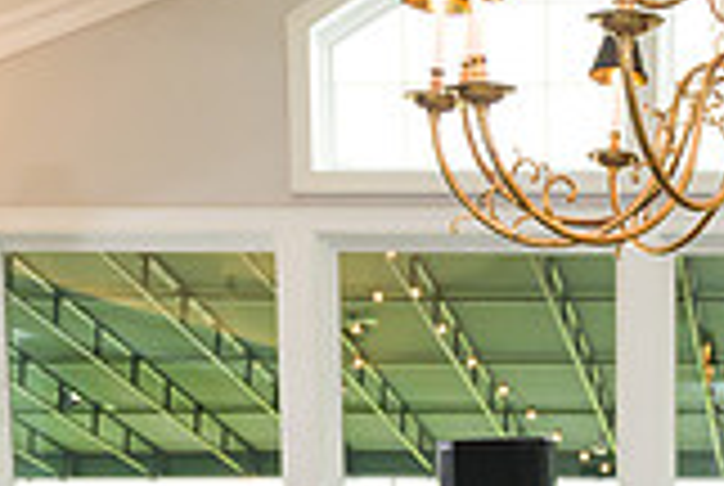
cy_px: 806
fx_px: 1954
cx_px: 787
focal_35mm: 97
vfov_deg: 13.1
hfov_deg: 20.1
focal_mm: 27
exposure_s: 1/200
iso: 400
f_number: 4
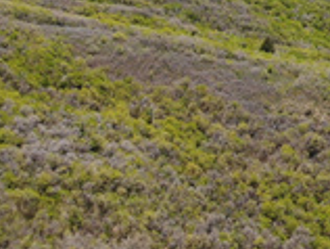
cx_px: 652
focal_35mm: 97
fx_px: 926
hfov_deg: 16.0
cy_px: -186
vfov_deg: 13.8
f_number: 2.8
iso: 101
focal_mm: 4.5
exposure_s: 1/970
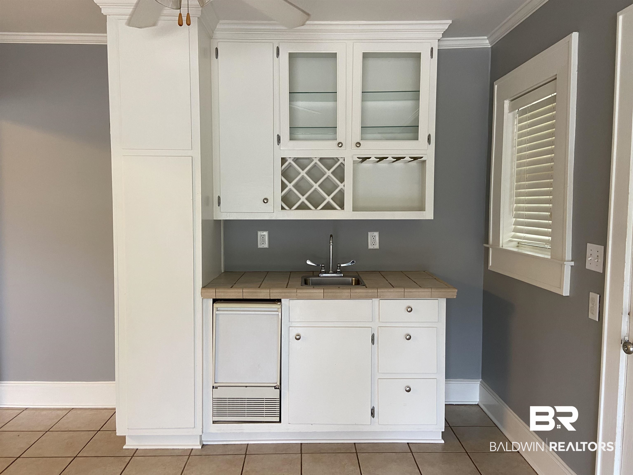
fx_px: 475
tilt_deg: -4.1
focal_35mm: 26
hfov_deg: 67.3
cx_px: 316
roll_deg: +0.2
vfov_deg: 53.1
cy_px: 238
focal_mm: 4.25
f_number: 1.8
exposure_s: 1/60
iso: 125
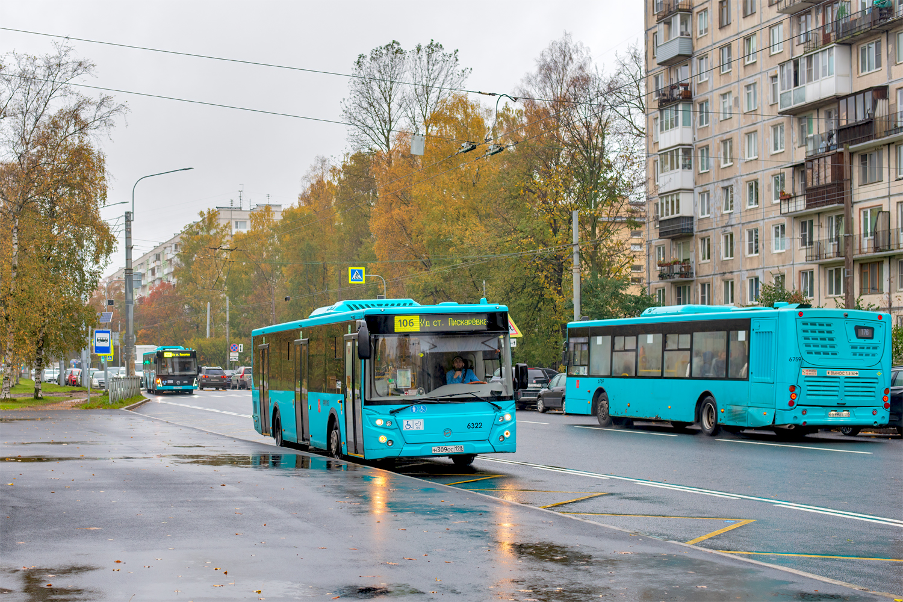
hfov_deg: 39.6
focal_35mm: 50
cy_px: 301
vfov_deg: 27.0
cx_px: 452
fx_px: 1254
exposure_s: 1/250
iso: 400
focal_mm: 50
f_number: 5
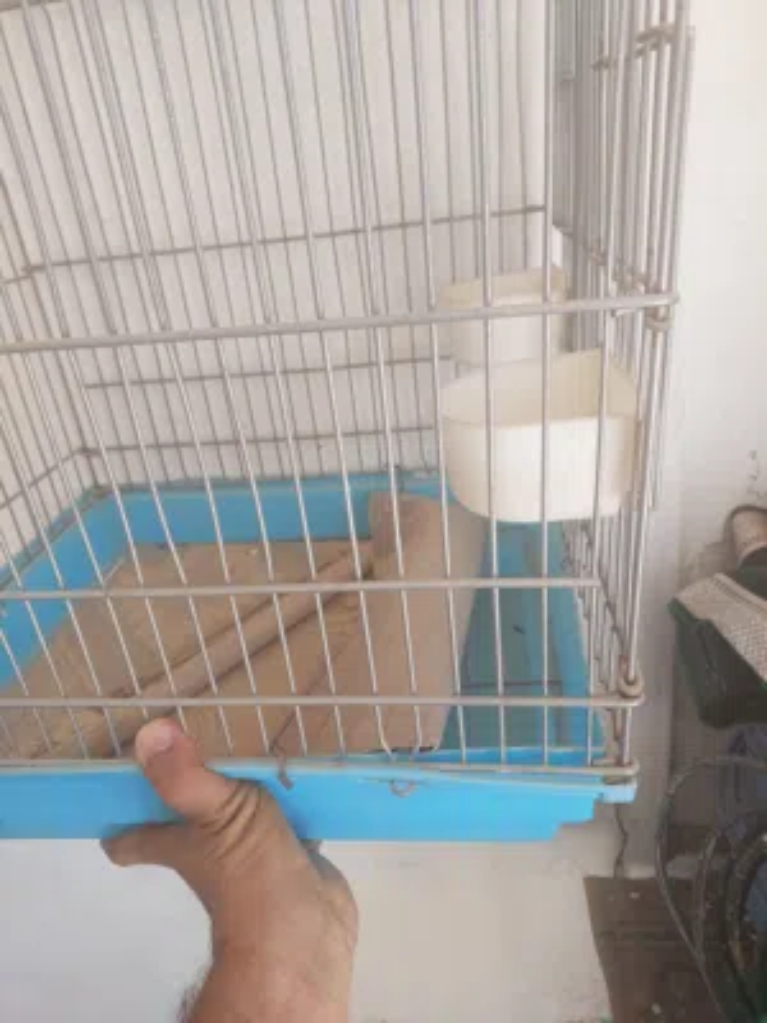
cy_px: 512
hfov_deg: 58.9
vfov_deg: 73.9
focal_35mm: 23
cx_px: 384
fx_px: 679
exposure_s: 1/100
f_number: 1.8
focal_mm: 5.06
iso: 40
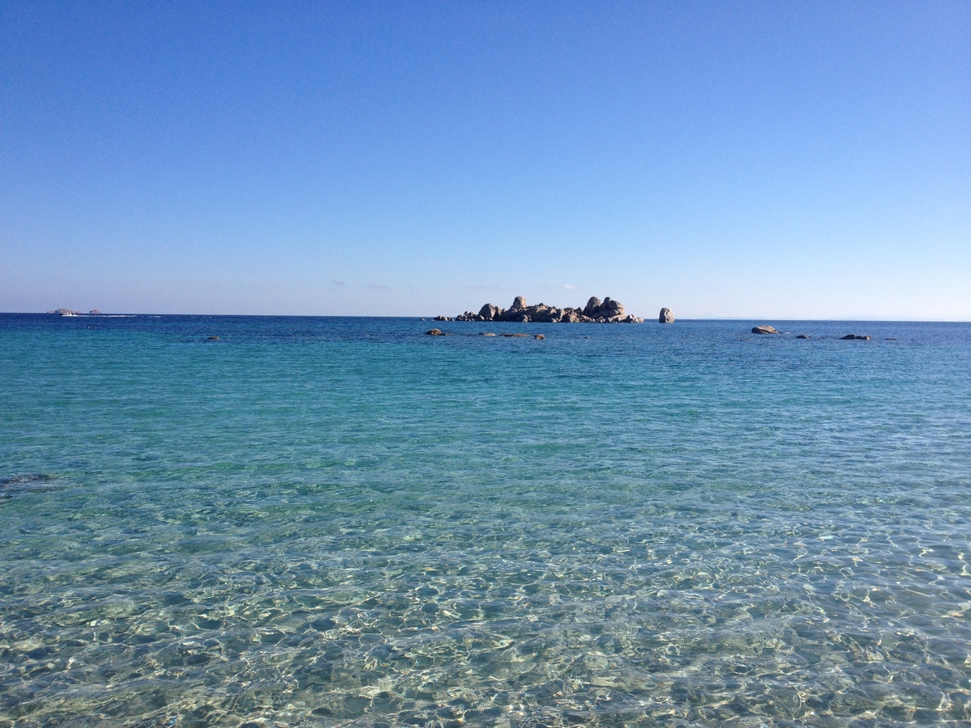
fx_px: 982
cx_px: 486
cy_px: 364
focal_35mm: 35
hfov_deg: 52.6
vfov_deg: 40.7
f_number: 2.4
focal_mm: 4.28
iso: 64
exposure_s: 1/2208
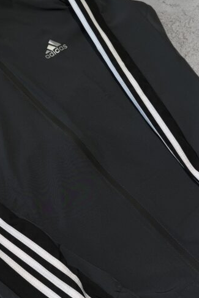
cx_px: 50
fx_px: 340
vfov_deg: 47.3
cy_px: 130
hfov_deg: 32.0
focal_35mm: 41
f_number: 1.78
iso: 125
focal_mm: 6.76
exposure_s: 1/100
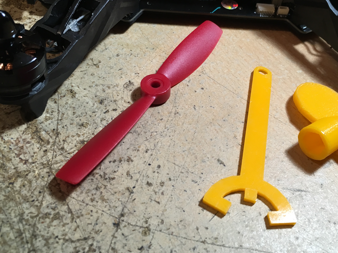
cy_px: 89
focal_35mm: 42
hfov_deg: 44.6
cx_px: 199
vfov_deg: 34.1
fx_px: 410
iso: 80
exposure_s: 1/33
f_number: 2.2
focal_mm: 4.15
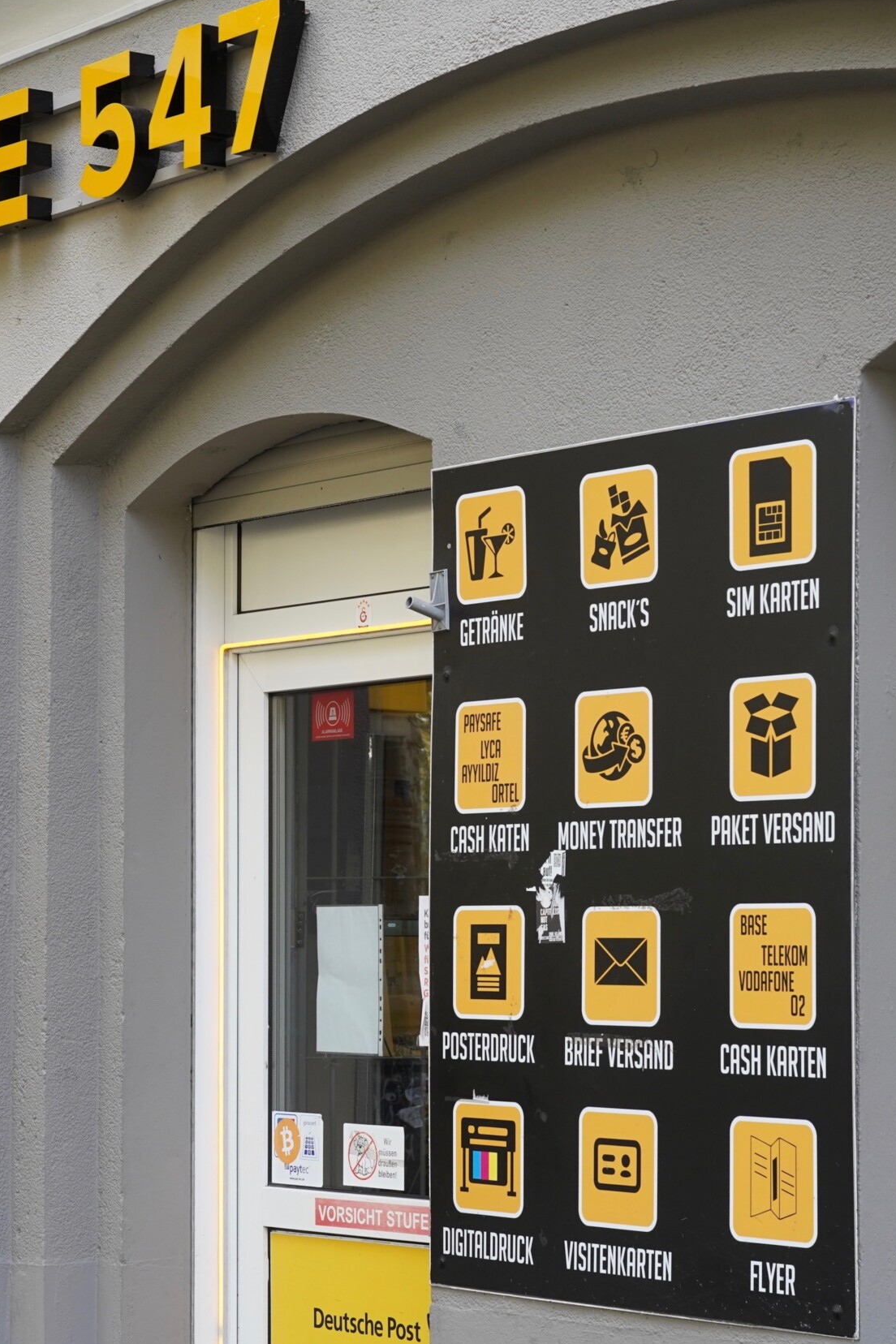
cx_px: 399
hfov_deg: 16.1
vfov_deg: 23.9
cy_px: 684
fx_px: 3173
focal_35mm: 85
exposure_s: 1/60
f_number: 9
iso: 500
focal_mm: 55
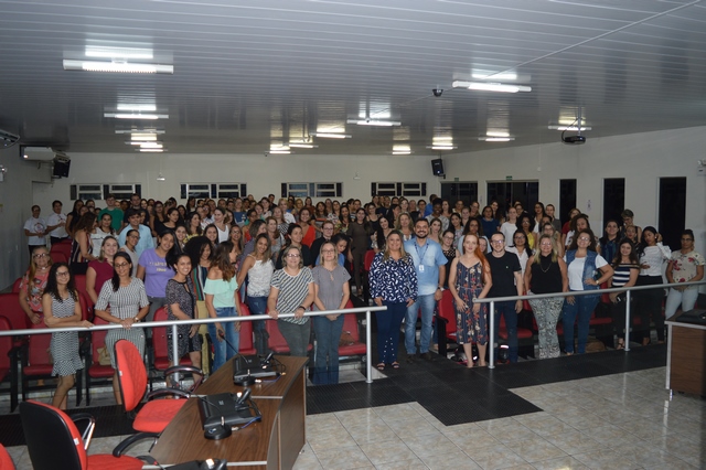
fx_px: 588
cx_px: 353
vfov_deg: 43.6
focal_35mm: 30
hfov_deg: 62.0
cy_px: 235
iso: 450
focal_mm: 20
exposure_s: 1/60
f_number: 3.5
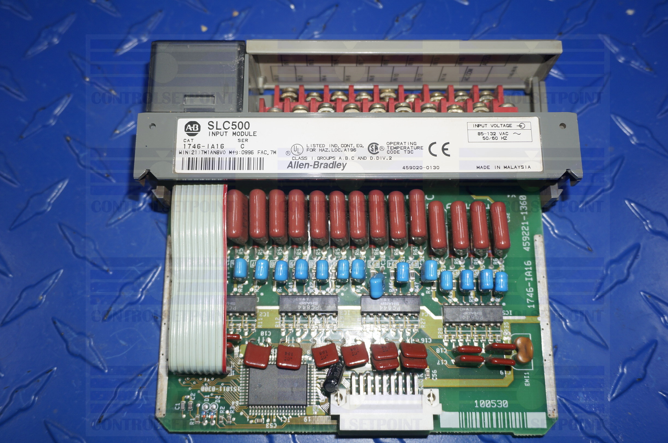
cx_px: 334
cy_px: 222
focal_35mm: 36
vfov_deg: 36.8
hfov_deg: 53.2
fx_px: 667
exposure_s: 1/60
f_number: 4.5
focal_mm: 24
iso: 100
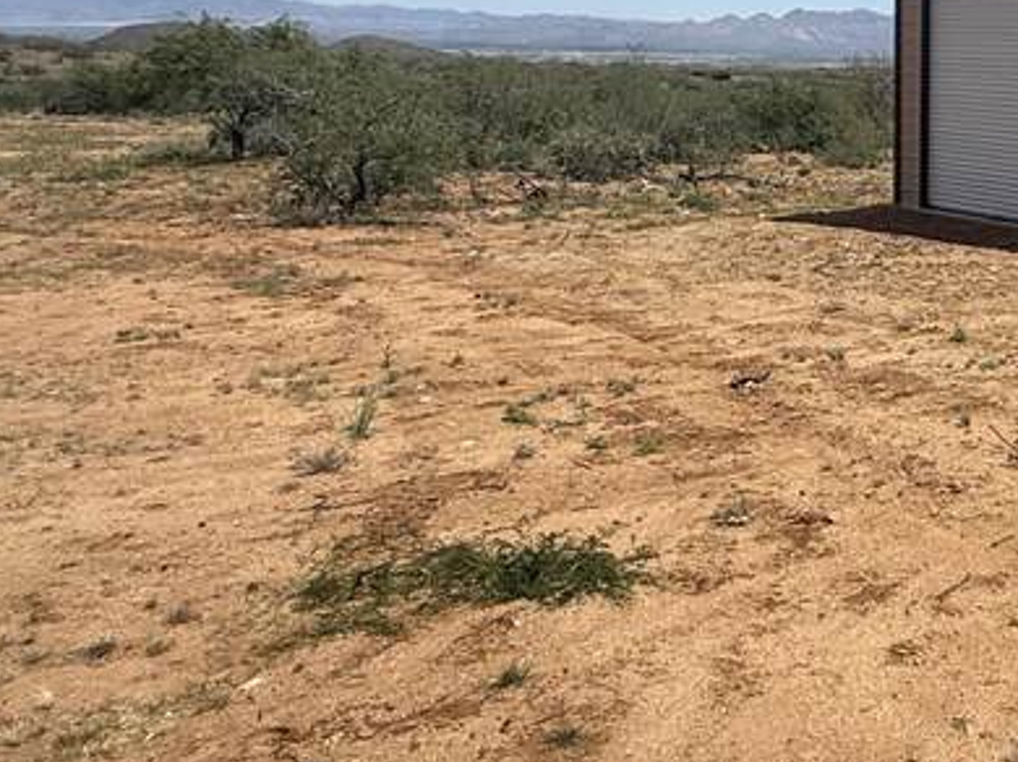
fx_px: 1352
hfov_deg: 34.1
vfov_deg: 30.6
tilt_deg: -3.4
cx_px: 1190
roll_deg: -1.9
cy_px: 133
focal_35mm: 46
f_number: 2.2
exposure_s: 1/3125
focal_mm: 2.22
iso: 50
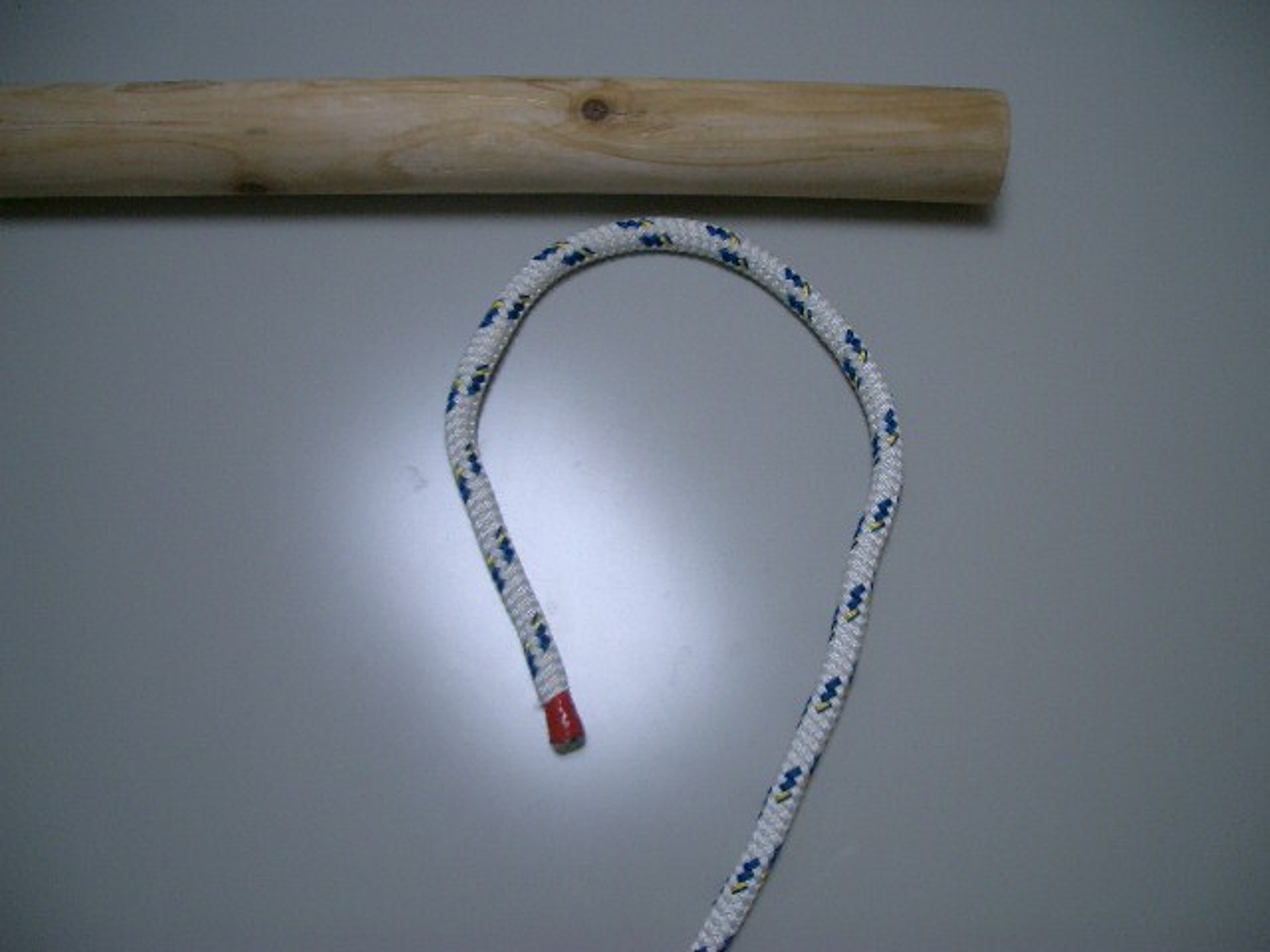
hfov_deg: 52.6
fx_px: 1284
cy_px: 476
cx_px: 635
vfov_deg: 40.7
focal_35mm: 35
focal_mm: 5.8
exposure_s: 1/60
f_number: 2.6
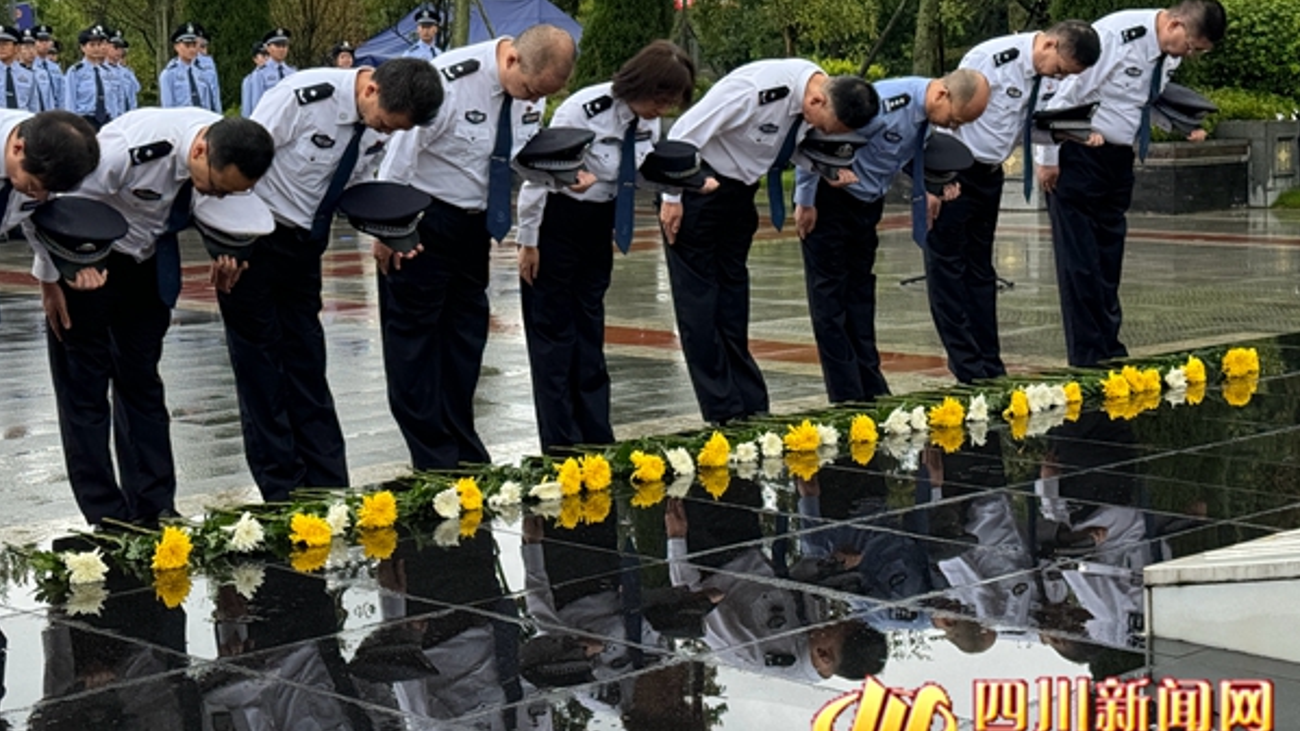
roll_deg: +1.3
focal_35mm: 70
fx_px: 2412
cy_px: 165
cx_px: 452
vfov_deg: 17.1
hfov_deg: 30.0
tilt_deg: -2.9
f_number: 1.78
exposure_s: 1/414
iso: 64
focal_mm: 6.76
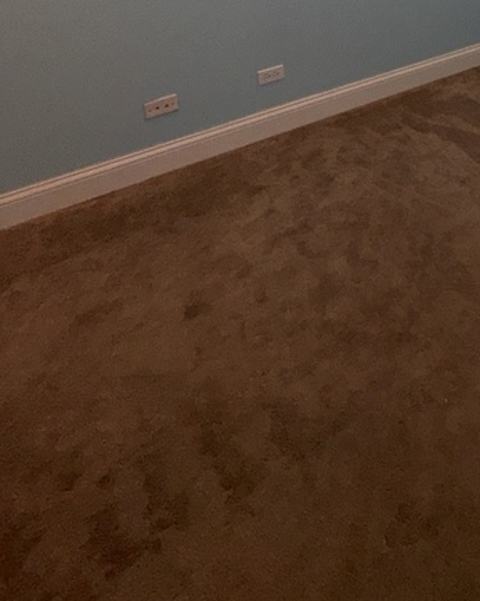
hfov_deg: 36.0
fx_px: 604
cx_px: 544
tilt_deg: -7.7
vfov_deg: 40.1
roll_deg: -2.0
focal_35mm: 34
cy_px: -94
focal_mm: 2.22
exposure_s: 1/122
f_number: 2.2
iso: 32
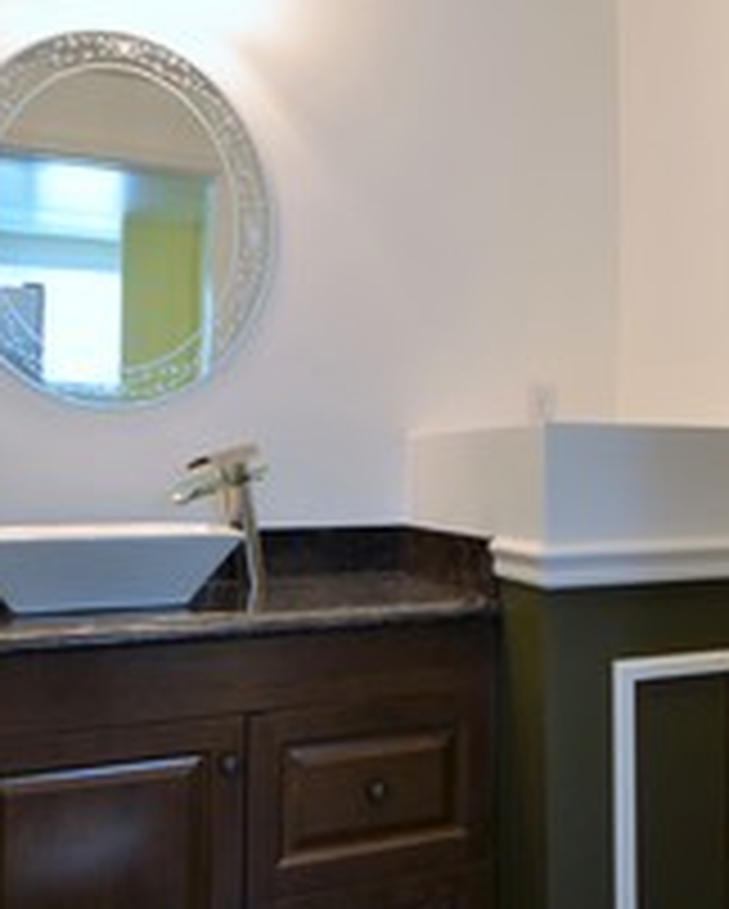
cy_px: 464
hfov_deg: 35.1
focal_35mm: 40
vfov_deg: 45.8
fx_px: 1077
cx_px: 666
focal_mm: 12
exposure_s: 1/13
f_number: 4
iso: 100
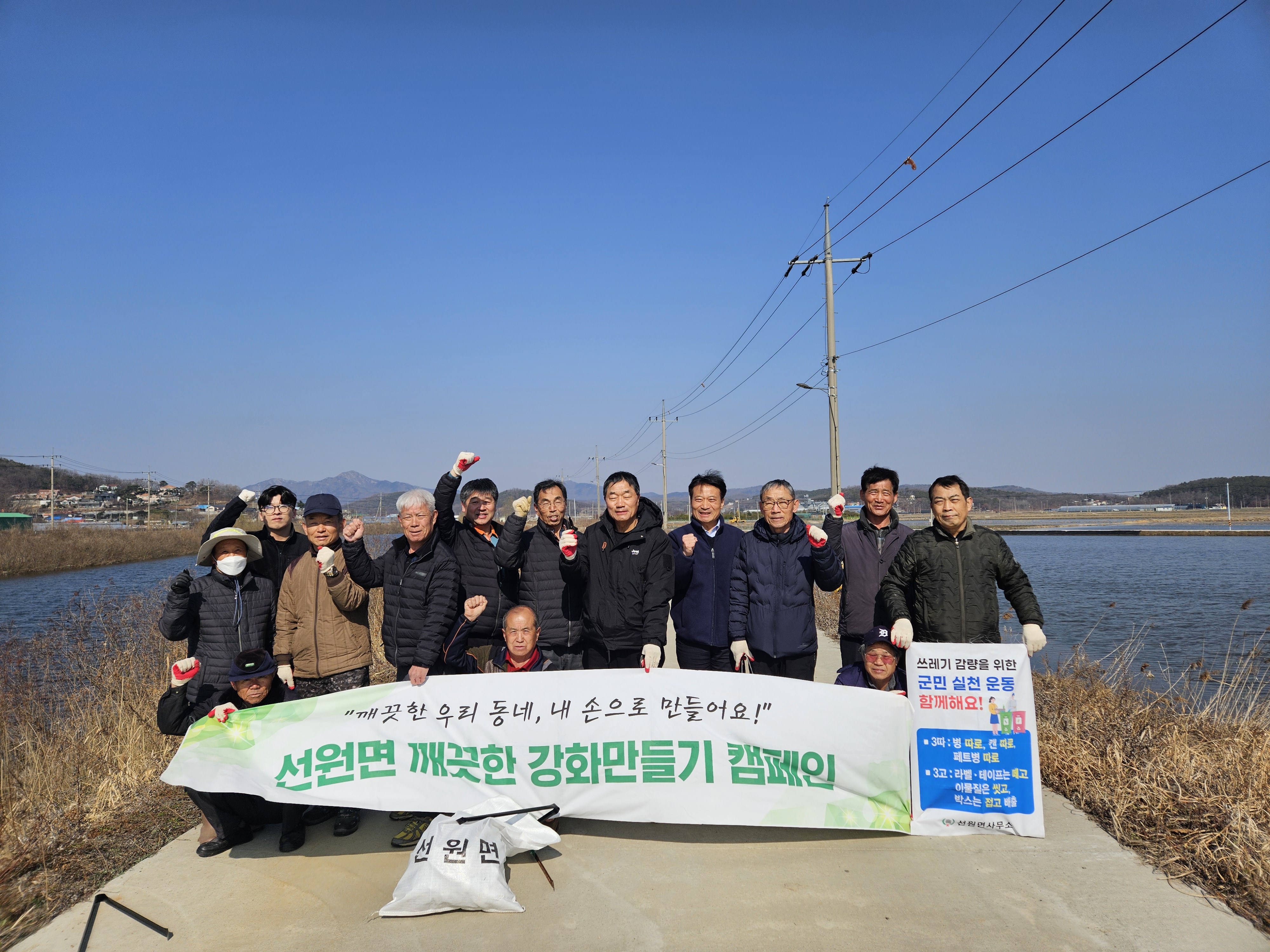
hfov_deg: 73.9
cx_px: 635
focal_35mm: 23
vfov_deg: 58.9
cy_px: 476
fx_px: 844
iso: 25
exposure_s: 1/3354
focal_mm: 5.4
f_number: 1.8
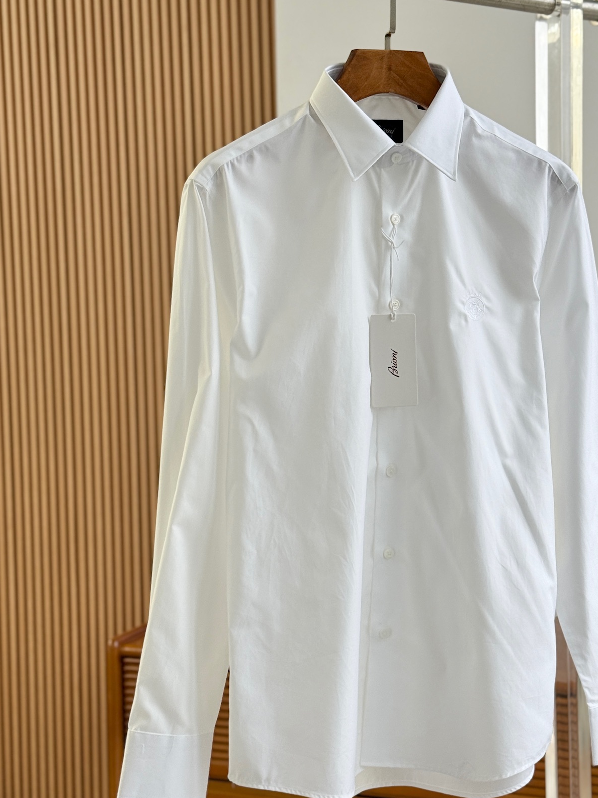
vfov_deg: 31.2
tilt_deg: -4.4
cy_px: 384
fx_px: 1428
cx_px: 375
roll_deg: +0.9
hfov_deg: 23.6
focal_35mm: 62
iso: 80
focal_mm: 6.76
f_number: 1.78
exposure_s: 1/121
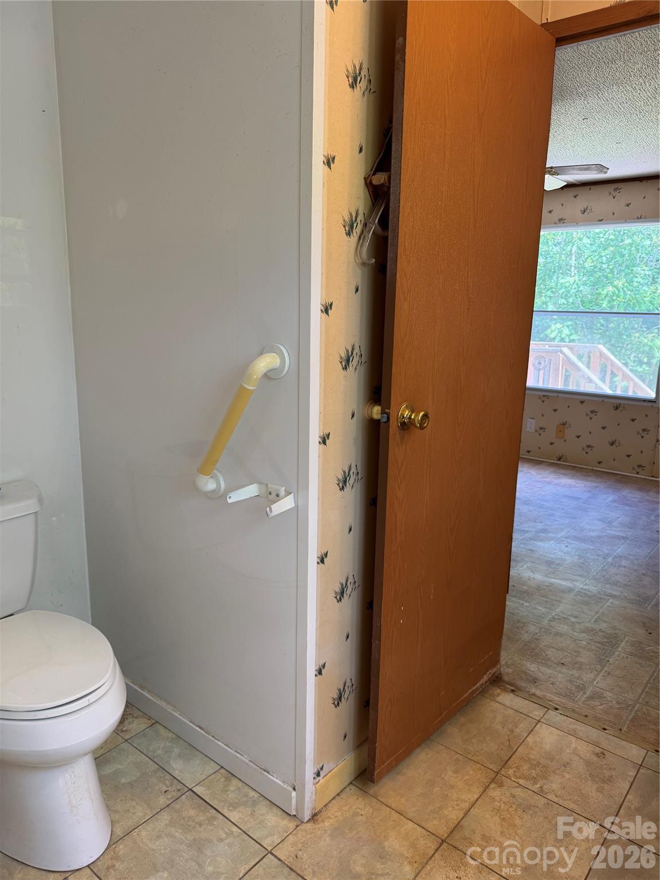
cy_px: 440
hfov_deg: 56.8
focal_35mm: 24
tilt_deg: -12.6
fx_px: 610
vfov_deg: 71.6
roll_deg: -2.0
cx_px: 330
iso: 100
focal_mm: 6.76
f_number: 1.78
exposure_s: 1/120
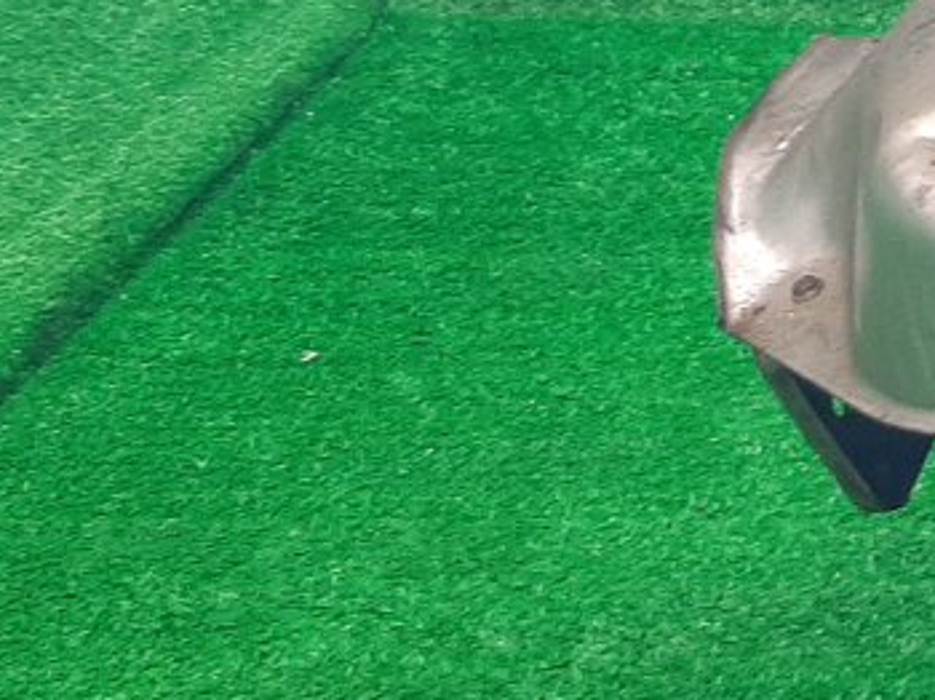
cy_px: 315
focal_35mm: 107
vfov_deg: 13.8
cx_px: 1349
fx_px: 2888
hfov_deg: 16.9
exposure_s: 1/50
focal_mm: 3.93
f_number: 1.7
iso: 151
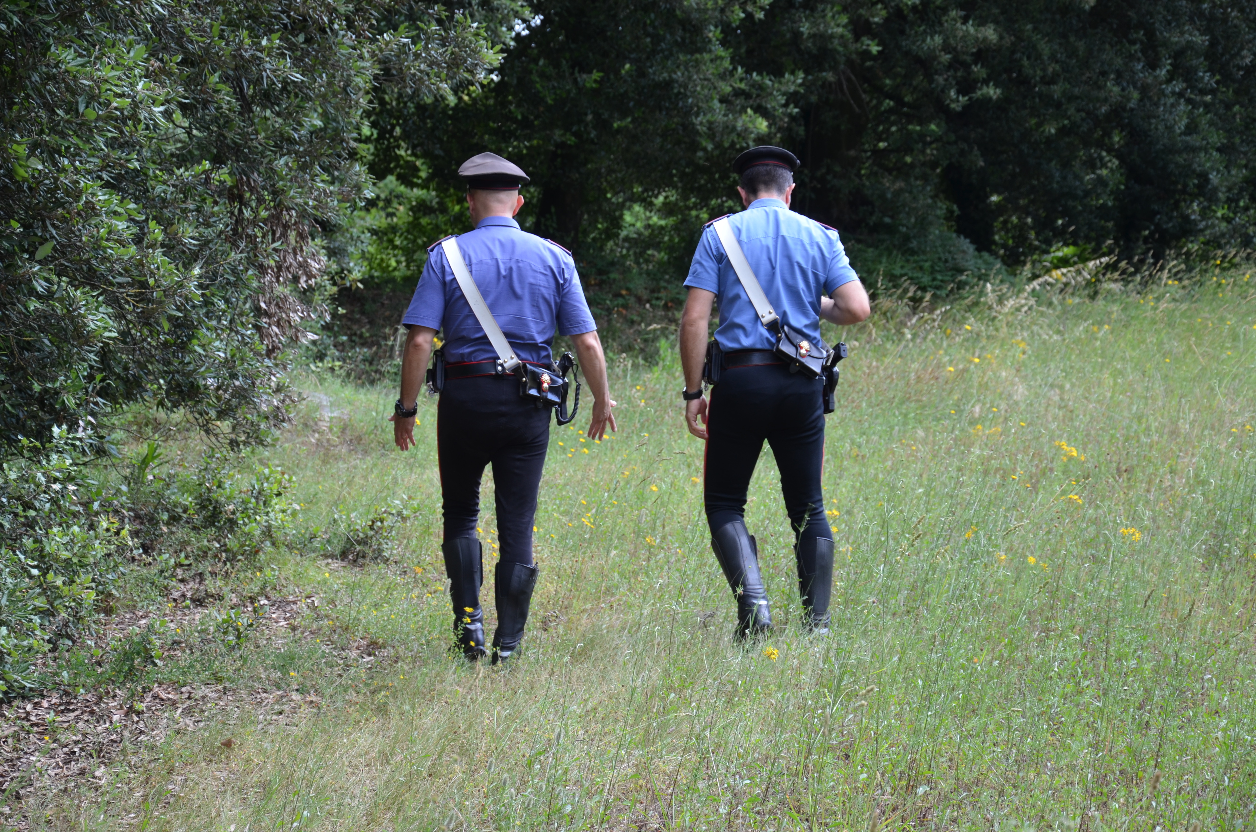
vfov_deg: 13.0
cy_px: 416
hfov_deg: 19.5
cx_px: 628
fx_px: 3656
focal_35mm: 105
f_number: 5.6
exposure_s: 1/125
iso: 220
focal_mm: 70
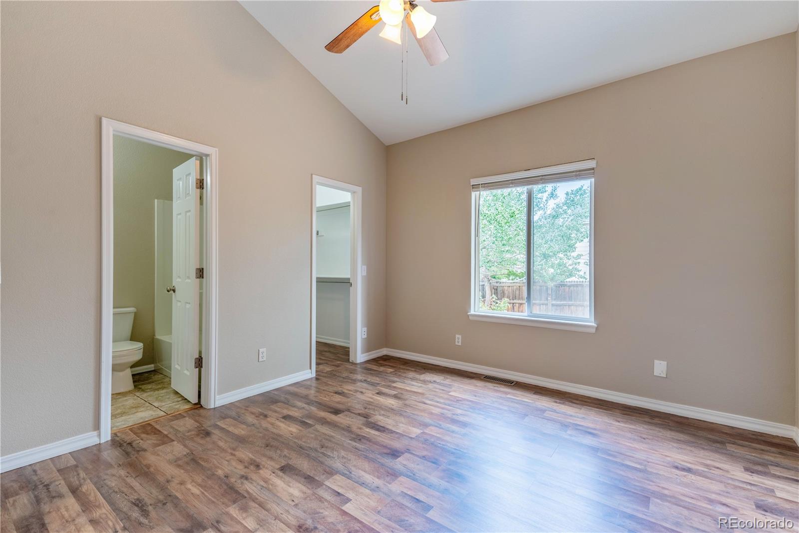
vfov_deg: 73.7
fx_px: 355
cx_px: 400
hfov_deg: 96.7
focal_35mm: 16
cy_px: 266
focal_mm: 16
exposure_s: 1/250
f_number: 6.3
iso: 320
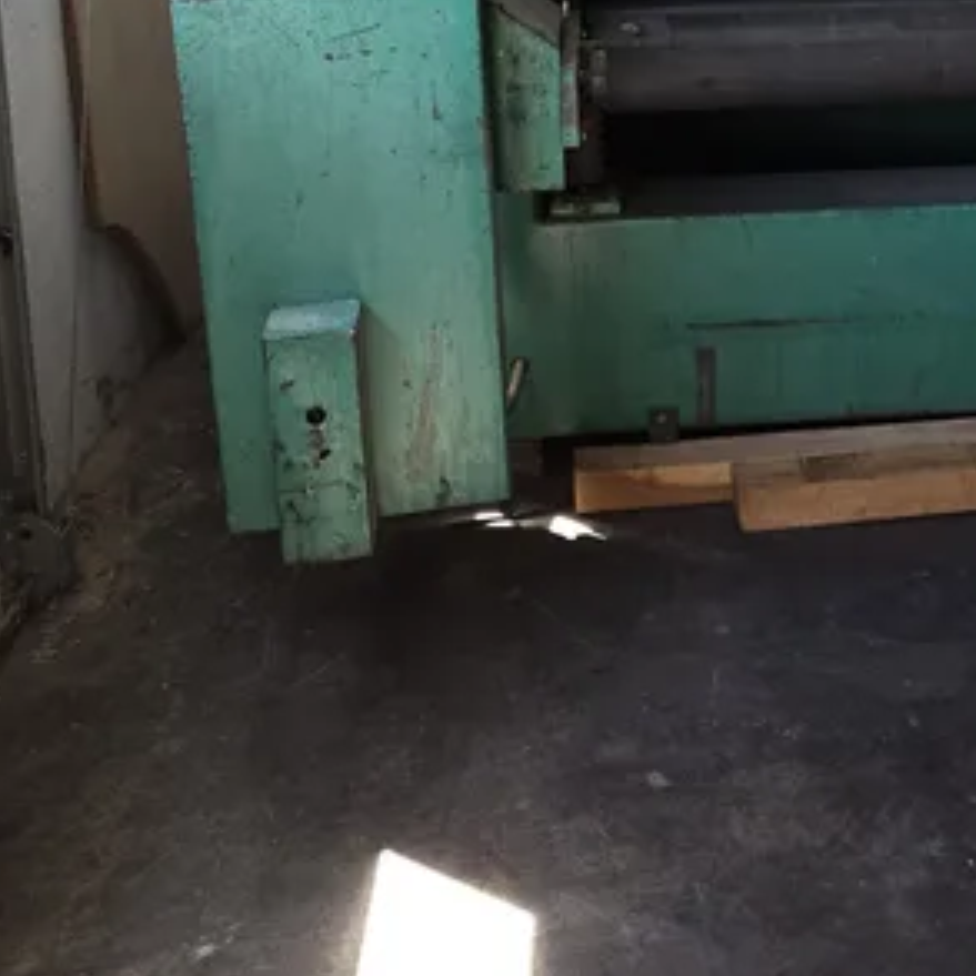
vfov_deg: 30.3
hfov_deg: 31.9
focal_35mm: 52
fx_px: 1659
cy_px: -20
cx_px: 791
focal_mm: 5.4
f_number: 1.8
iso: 50
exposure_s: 1/60
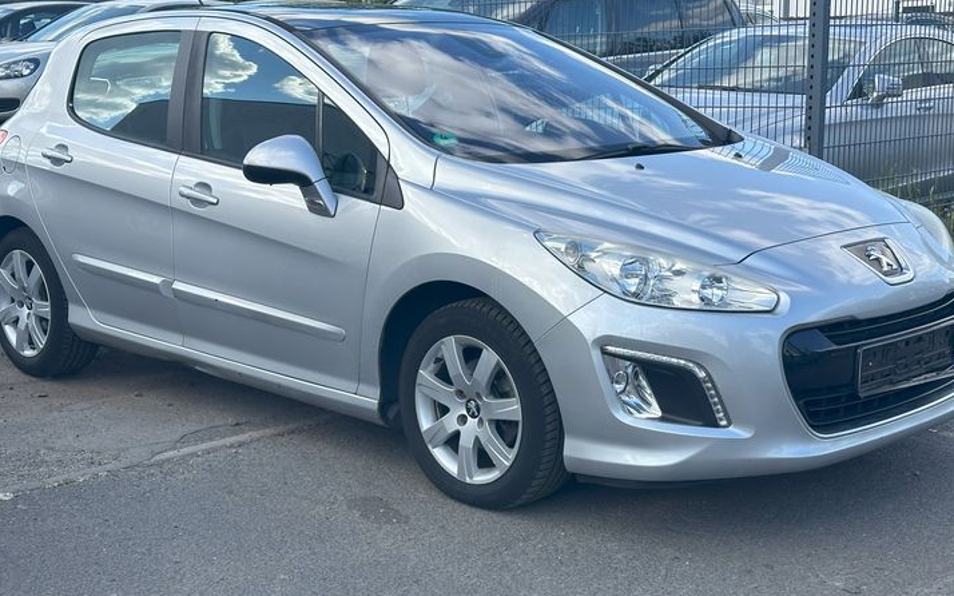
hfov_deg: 35.7
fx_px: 1482
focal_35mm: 57
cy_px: 346
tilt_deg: -10.6
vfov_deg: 22.7
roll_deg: +0.1
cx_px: 478
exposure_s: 1/1212
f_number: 1.78
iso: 64
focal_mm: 6.86
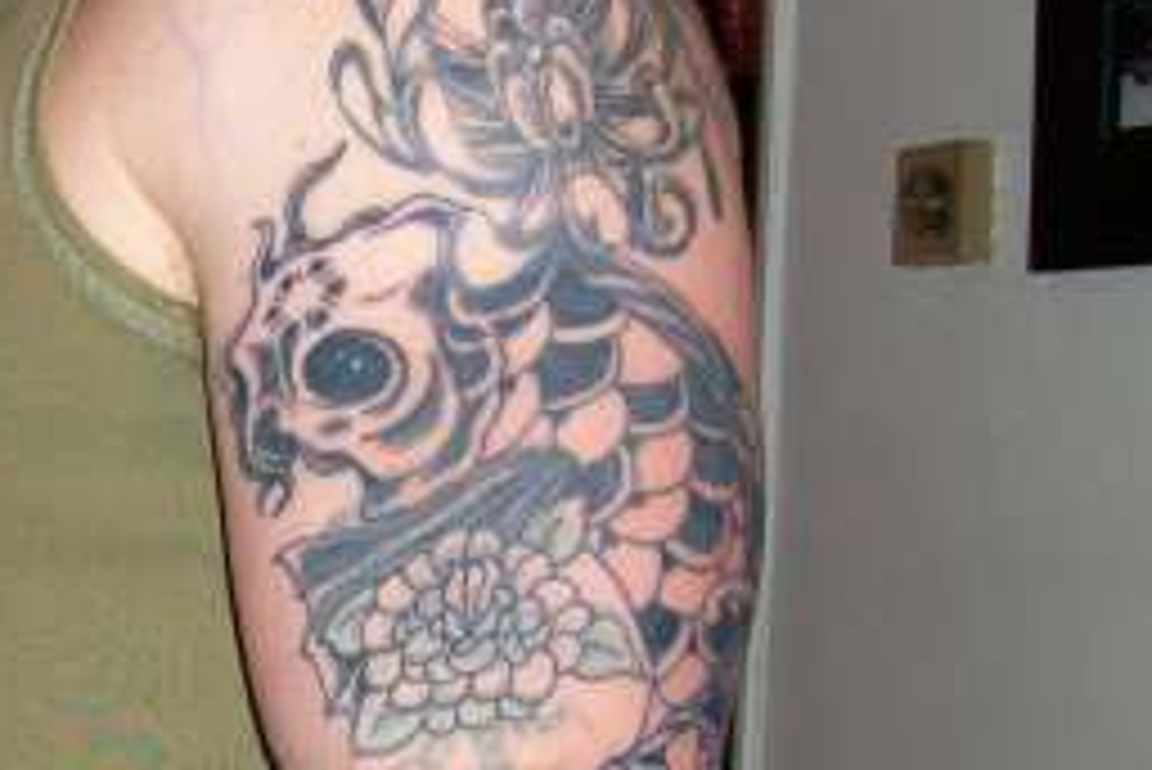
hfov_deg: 25.3
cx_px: 144
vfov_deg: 17.5
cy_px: 414
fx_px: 2497
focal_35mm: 78
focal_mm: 5.7
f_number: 2.8
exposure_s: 1/60
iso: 120
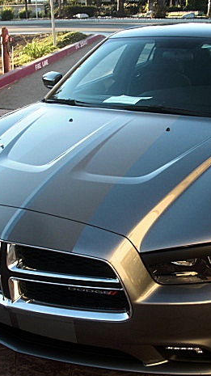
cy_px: 193
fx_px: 538
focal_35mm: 54
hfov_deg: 22.2
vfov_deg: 38.5
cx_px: 99
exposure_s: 1/80
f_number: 2.8
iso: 50
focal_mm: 6.3
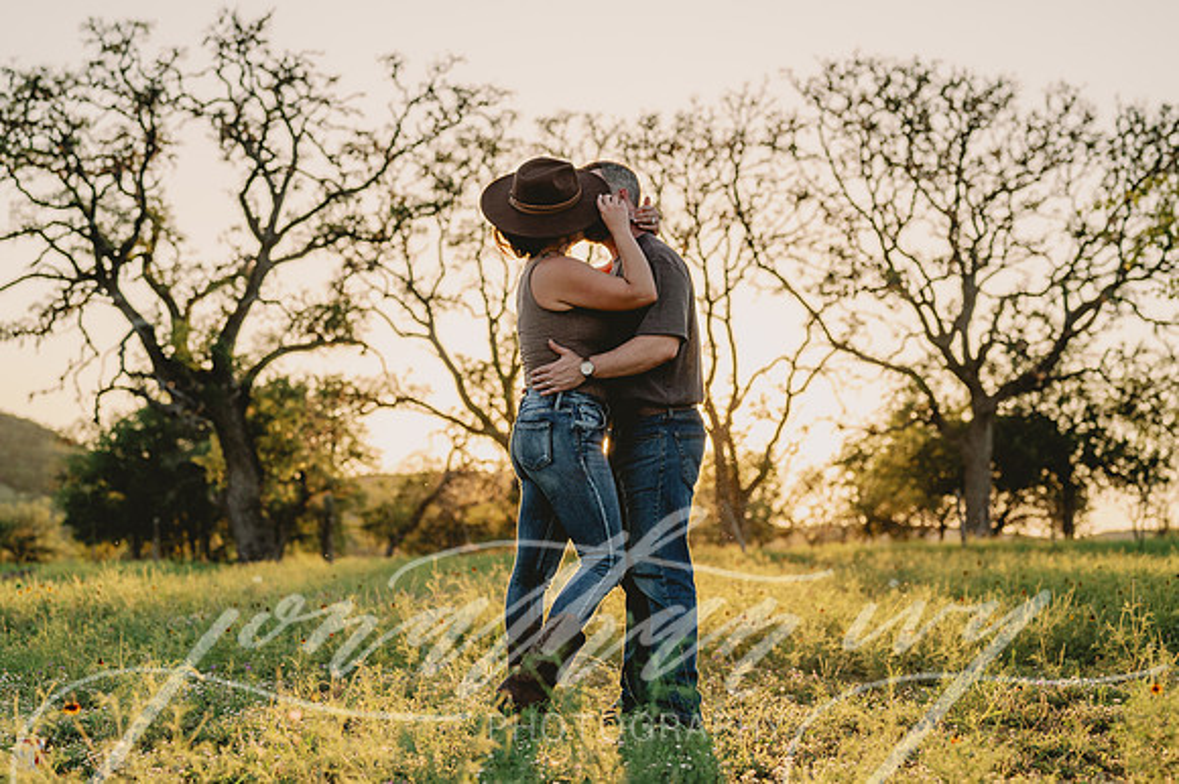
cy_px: 263
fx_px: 2174
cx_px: 587
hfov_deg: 30.3
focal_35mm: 66
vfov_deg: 20.4
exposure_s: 1/3200
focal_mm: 50
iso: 80
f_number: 2.8
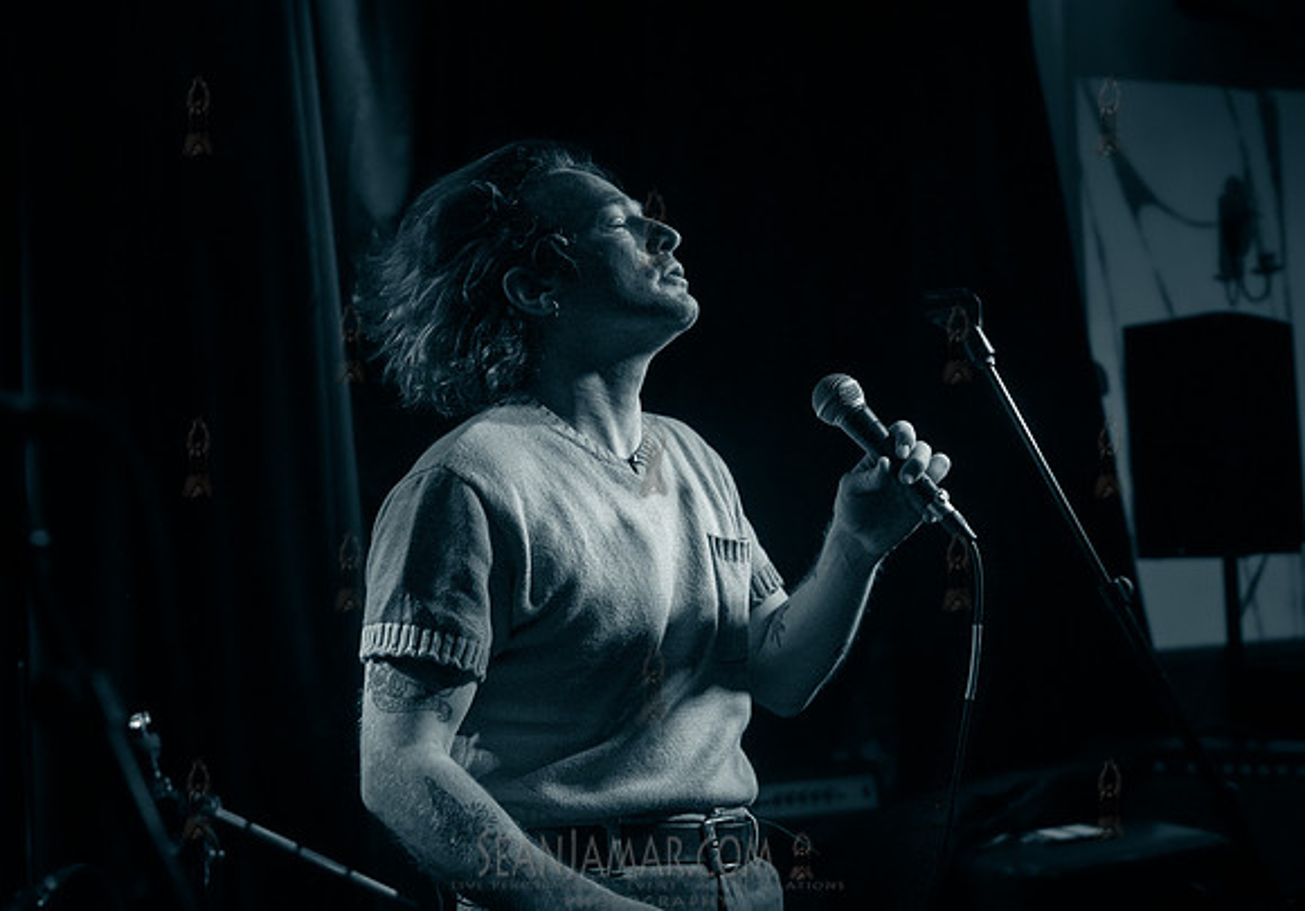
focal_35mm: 52
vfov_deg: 26.7
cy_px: 410
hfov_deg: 37.5
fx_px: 1918
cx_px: 605
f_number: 3.5
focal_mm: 44
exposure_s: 1/400
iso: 10000
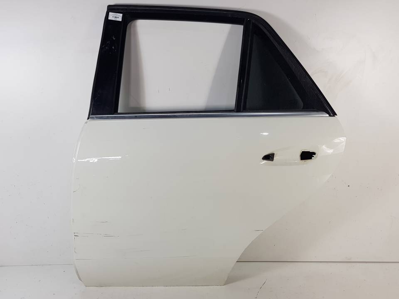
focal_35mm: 26
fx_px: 300
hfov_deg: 67.3
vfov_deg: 53.1
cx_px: 200
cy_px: 150
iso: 40
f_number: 1.7
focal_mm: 4.2
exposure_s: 1/115
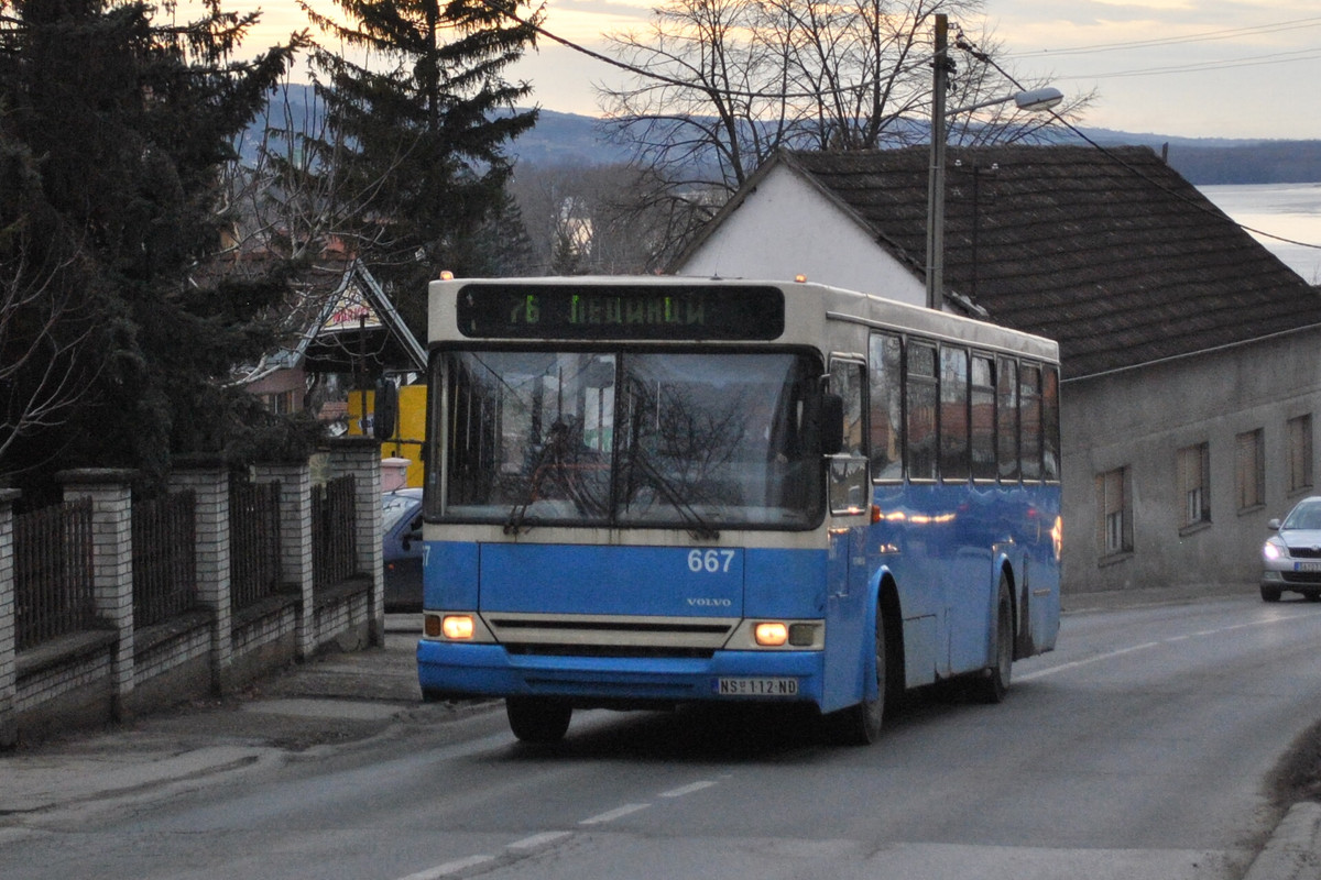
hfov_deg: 33.4
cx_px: 660
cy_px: 440
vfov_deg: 22.6
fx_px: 2201
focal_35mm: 60
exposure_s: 1/500
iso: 500
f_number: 5.3
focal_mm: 40
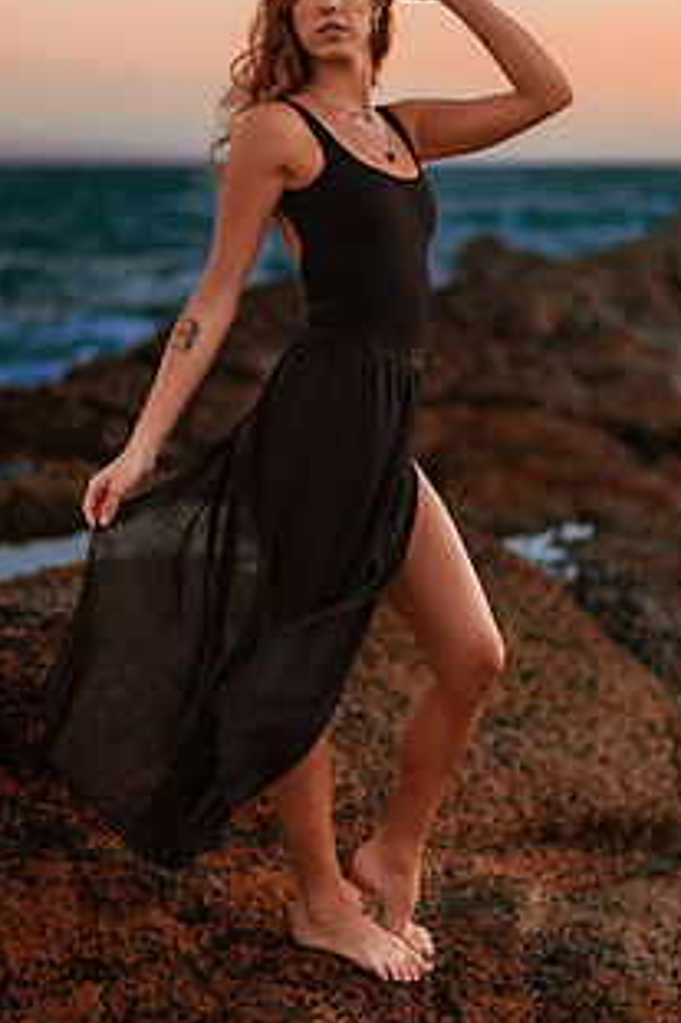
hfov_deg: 16.2
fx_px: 2386
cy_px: 484
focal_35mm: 84
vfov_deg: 24.2
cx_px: 303
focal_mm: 58
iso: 100
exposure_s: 1/320
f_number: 1.4
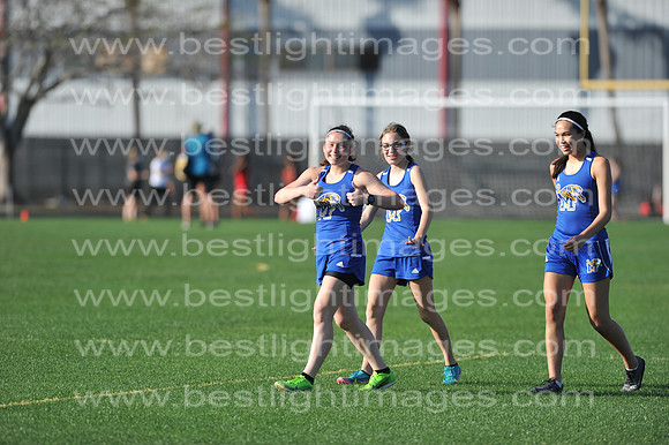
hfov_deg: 6.9
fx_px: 5572
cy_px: 222
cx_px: 334
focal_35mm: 300
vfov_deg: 4.6
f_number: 3.5
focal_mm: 300
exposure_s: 1/4000
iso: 320
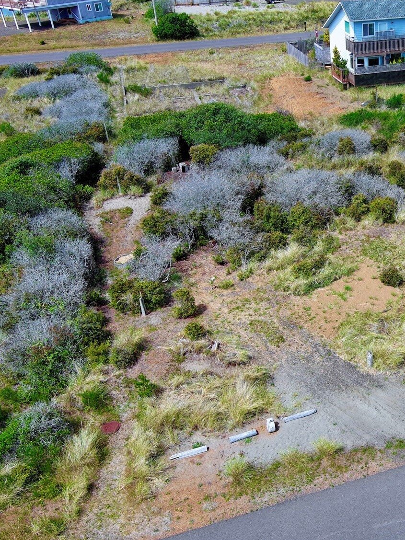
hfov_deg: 32.2
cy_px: 270
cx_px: 384
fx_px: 655
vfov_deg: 44.8
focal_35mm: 42
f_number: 2.8
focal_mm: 10.57
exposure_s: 1/1040
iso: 100
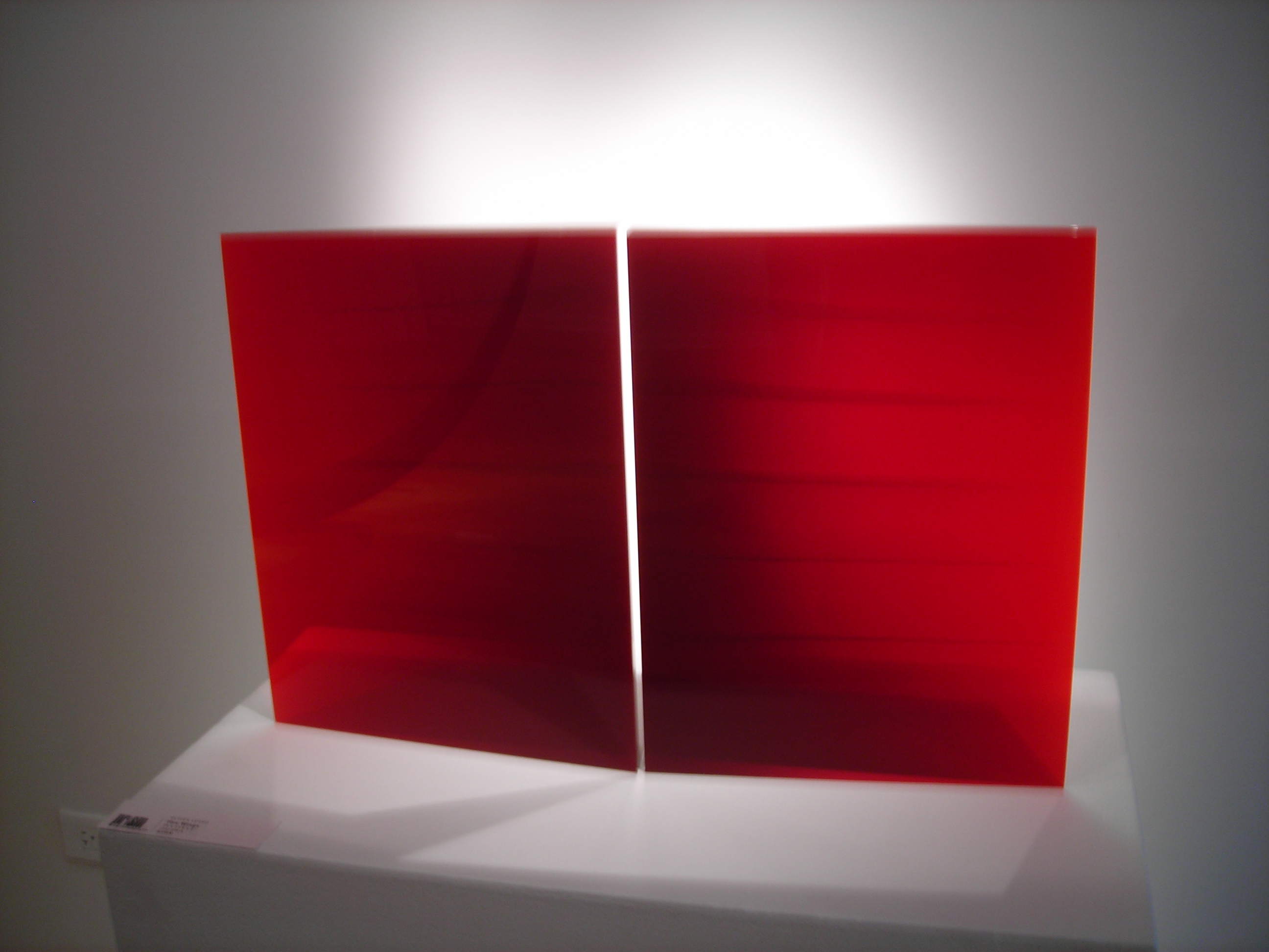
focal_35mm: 38
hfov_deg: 49.0
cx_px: 634
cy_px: 476
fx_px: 1393
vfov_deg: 37.7
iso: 50
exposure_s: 1/4.3
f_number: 3.2
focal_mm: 6.3
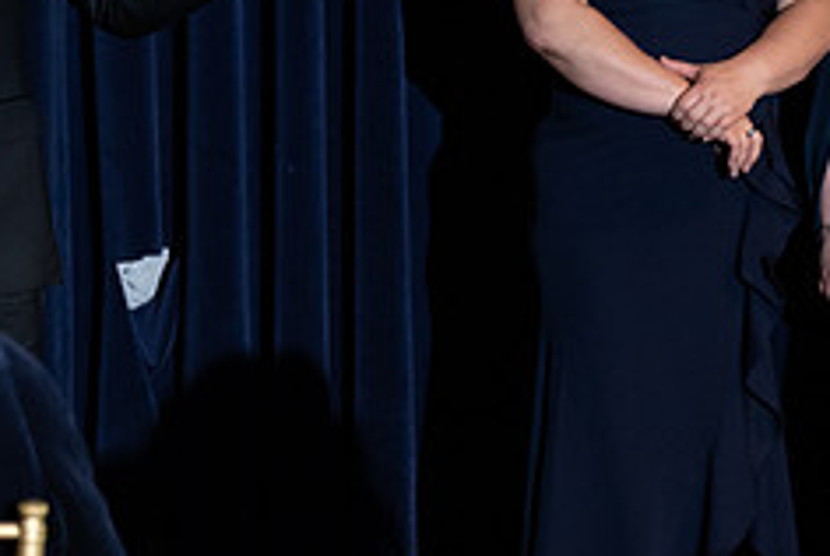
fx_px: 8495
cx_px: 246
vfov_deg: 3.7
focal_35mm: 368
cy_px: -19
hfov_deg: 5.6
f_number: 5
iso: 2500
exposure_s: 1/200
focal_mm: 150
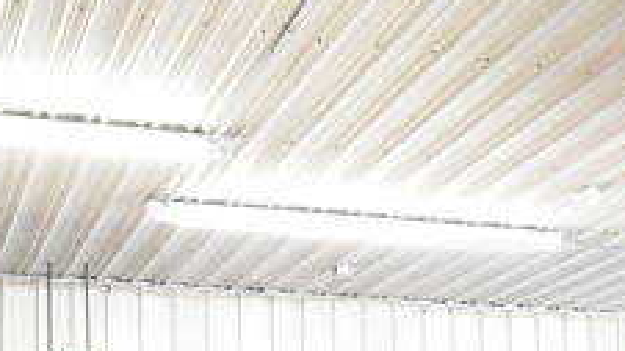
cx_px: 404
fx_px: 1408
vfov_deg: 13.7
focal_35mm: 85
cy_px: 460
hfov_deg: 24.9
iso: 1600
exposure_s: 1/80
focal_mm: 20
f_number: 4.5
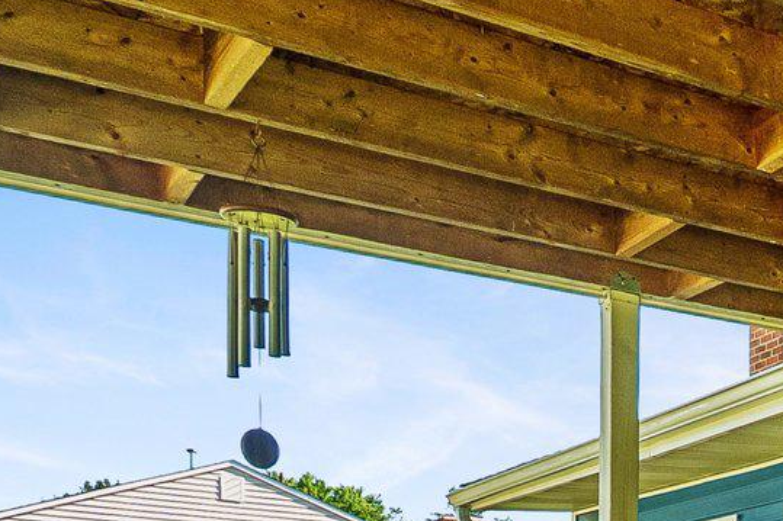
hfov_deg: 25.0
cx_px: 1225
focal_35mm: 57
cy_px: 754
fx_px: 1239
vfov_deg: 20.7
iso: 400
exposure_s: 1/100
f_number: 8
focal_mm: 10
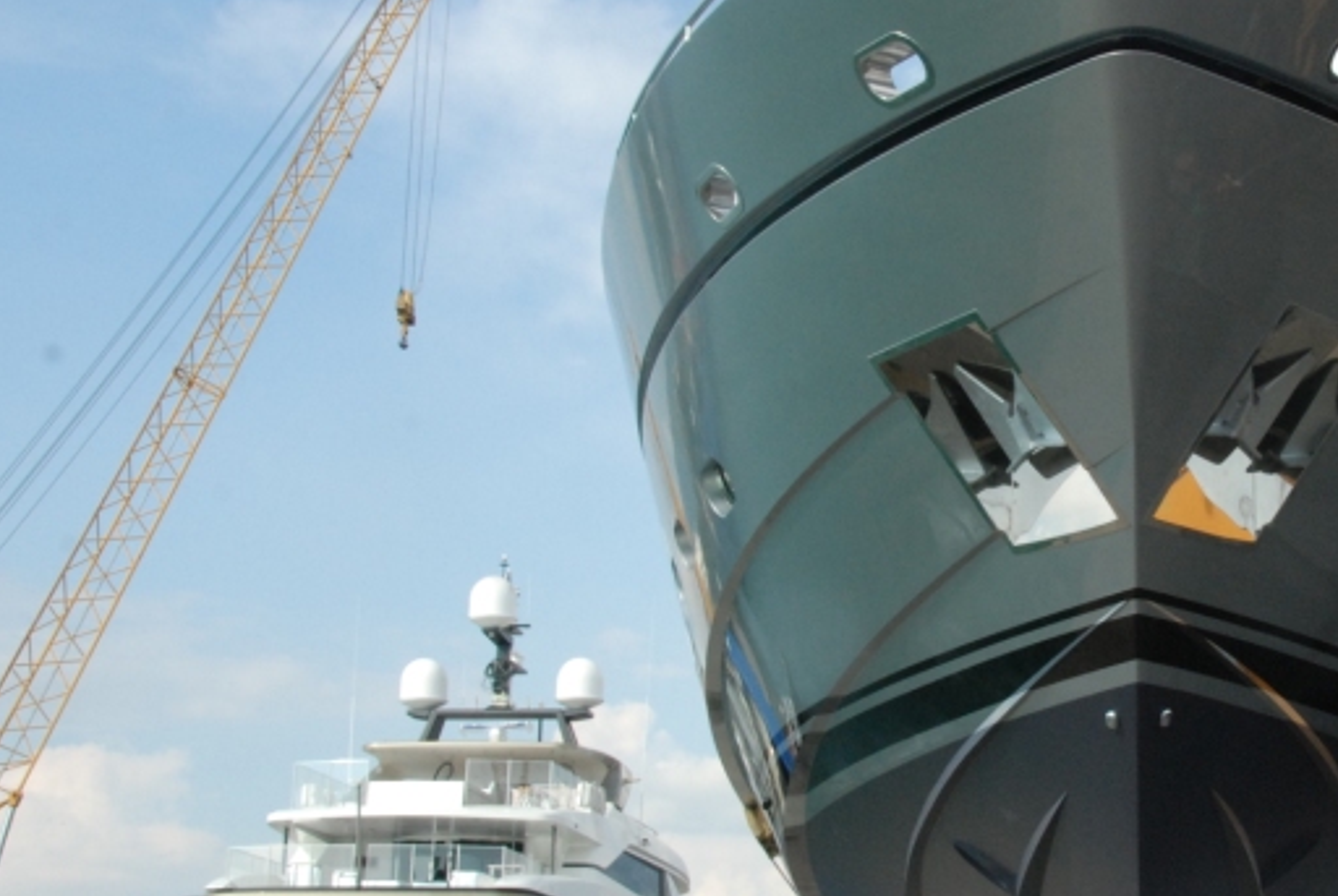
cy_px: 448
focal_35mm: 72
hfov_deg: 27.2
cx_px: 1176
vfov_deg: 19.0
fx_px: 2680
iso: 500
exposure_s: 1/200
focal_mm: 24
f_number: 16
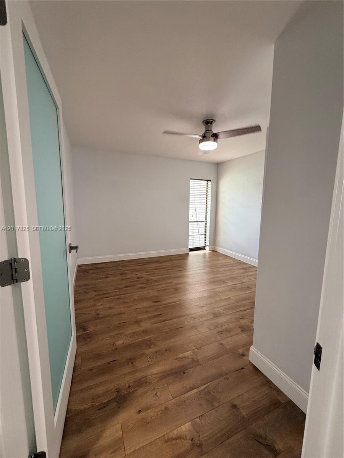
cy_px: 229
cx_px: 172
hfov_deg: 85.7
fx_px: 186
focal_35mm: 14
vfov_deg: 102.1
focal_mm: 2.22
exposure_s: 1/120
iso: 320
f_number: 2.2
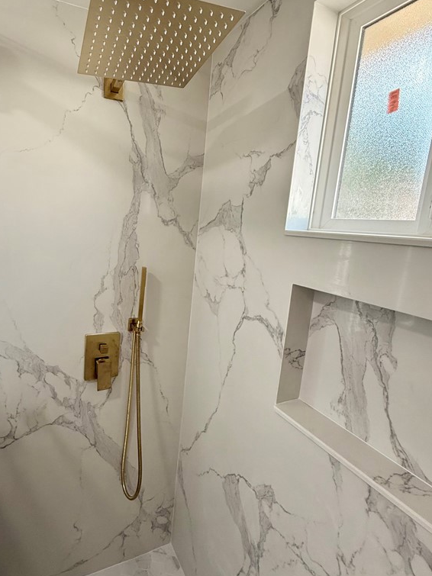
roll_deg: -4.1
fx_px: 316
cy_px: 275
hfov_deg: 67.3
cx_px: 154
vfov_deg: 84.6
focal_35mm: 19
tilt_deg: -8.0
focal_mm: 2.22
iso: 200
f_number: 2.2
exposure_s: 1/120
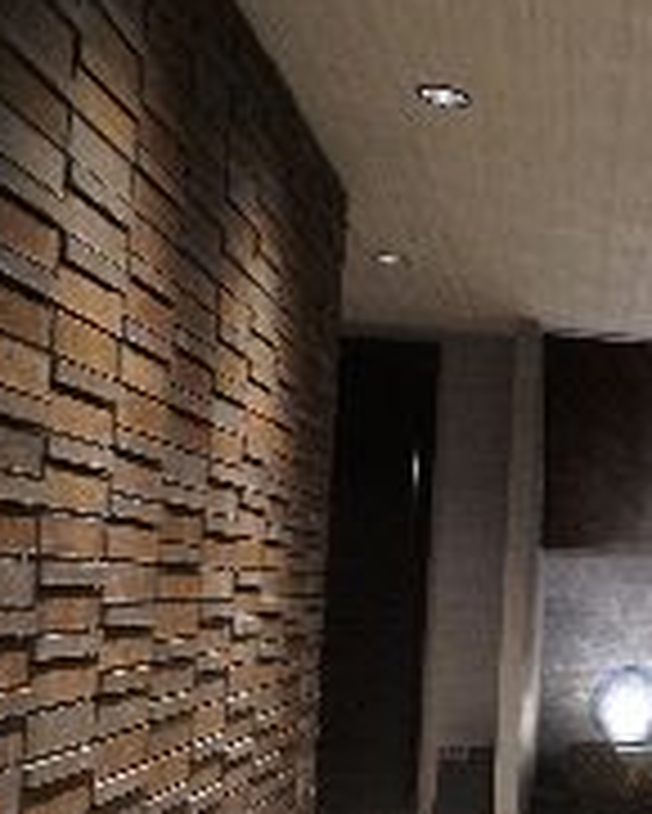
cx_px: 1057
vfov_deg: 30.2
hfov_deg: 20.1
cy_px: 546
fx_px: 1494
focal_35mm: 62
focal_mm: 16
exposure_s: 1/13
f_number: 2.8
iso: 1600
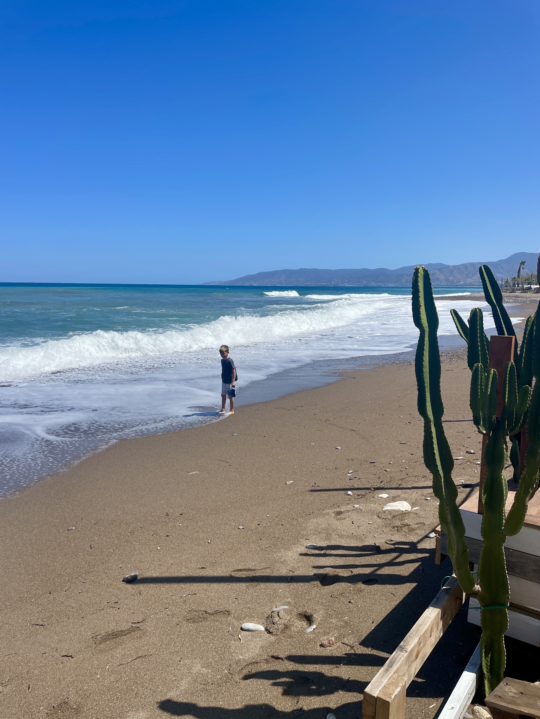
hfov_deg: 53.1
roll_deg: -0.3
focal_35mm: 26
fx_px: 541
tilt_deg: -7.7
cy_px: 360
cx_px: 270
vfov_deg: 67.3
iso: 32
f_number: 1.6
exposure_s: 1/6494
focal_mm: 4.2
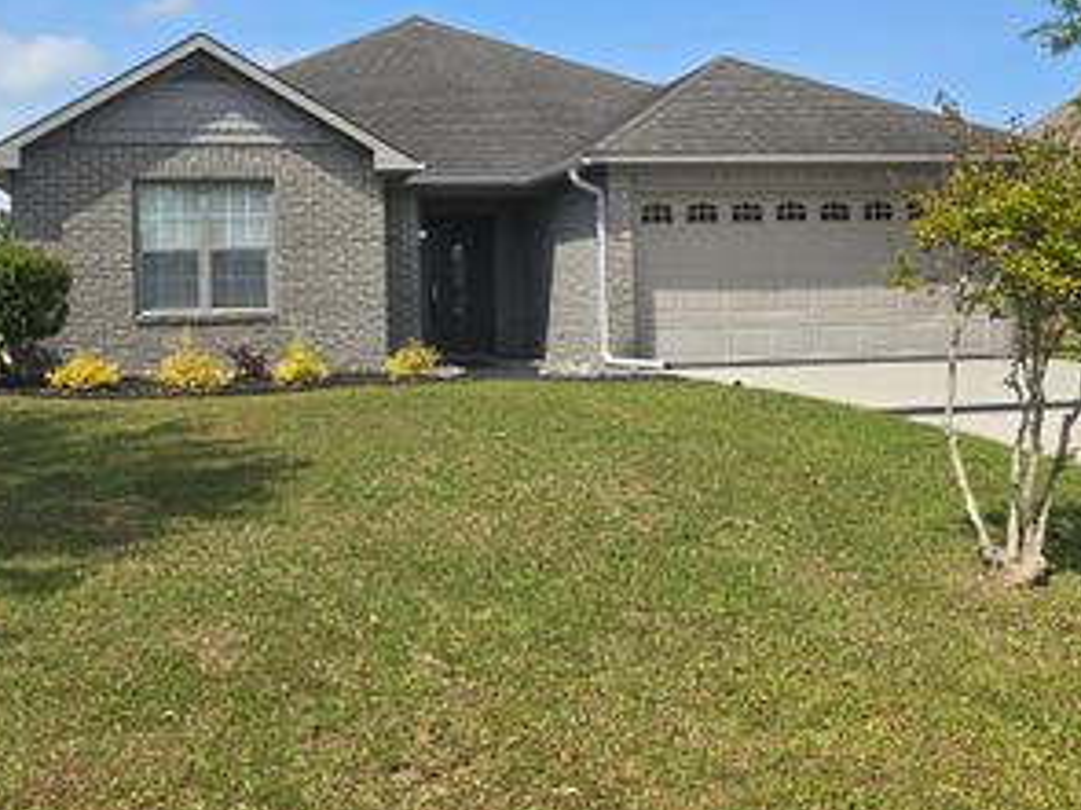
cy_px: 262
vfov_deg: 36.4
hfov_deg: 47.4
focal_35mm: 39
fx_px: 1217
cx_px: 396
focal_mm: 6.3
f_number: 1.7
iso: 12
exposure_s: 1/809
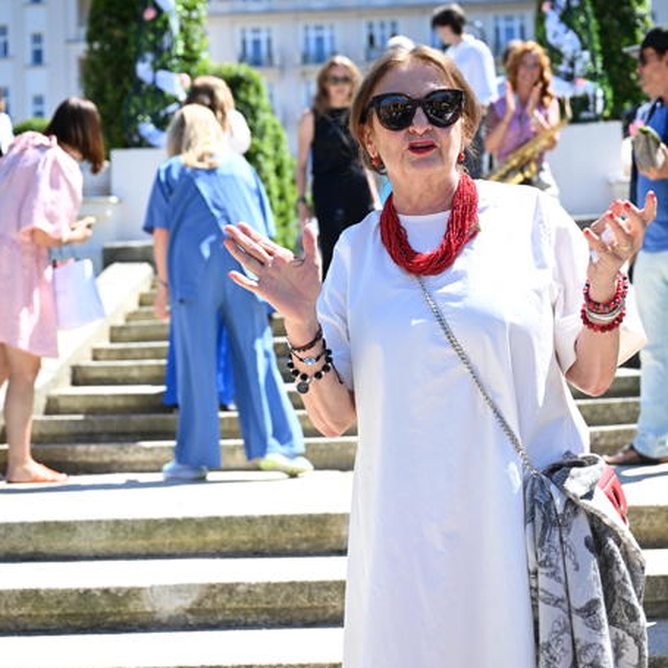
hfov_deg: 34.7
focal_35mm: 49
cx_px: 352
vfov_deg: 34.7
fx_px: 1070
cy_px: 335
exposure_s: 1/1600
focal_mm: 38
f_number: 2.8
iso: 250
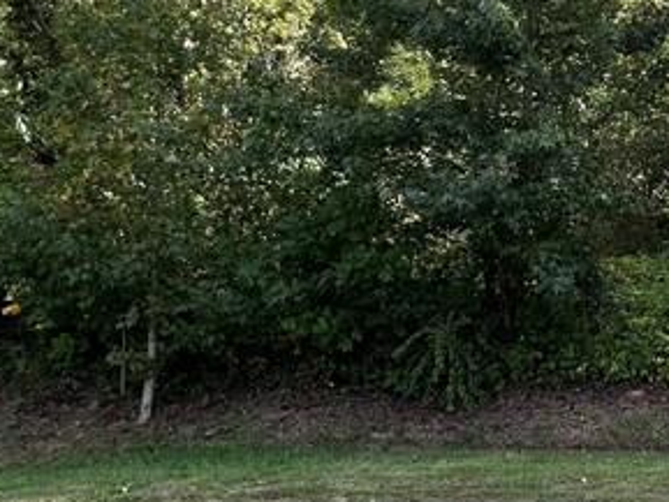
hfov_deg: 36.5
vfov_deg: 29.5
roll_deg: +0.7
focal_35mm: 46
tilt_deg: +13.0
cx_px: 688
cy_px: 0
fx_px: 889
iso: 32
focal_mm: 1.57
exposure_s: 1/223
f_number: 1.8
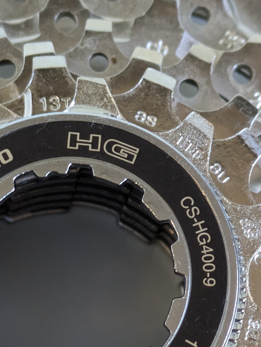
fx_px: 1579
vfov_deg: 12.5
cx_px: 61
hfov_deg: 9.4
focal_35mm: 157
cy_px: 292
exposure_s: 1/50
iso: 410
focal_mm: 5.43
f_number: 1.89
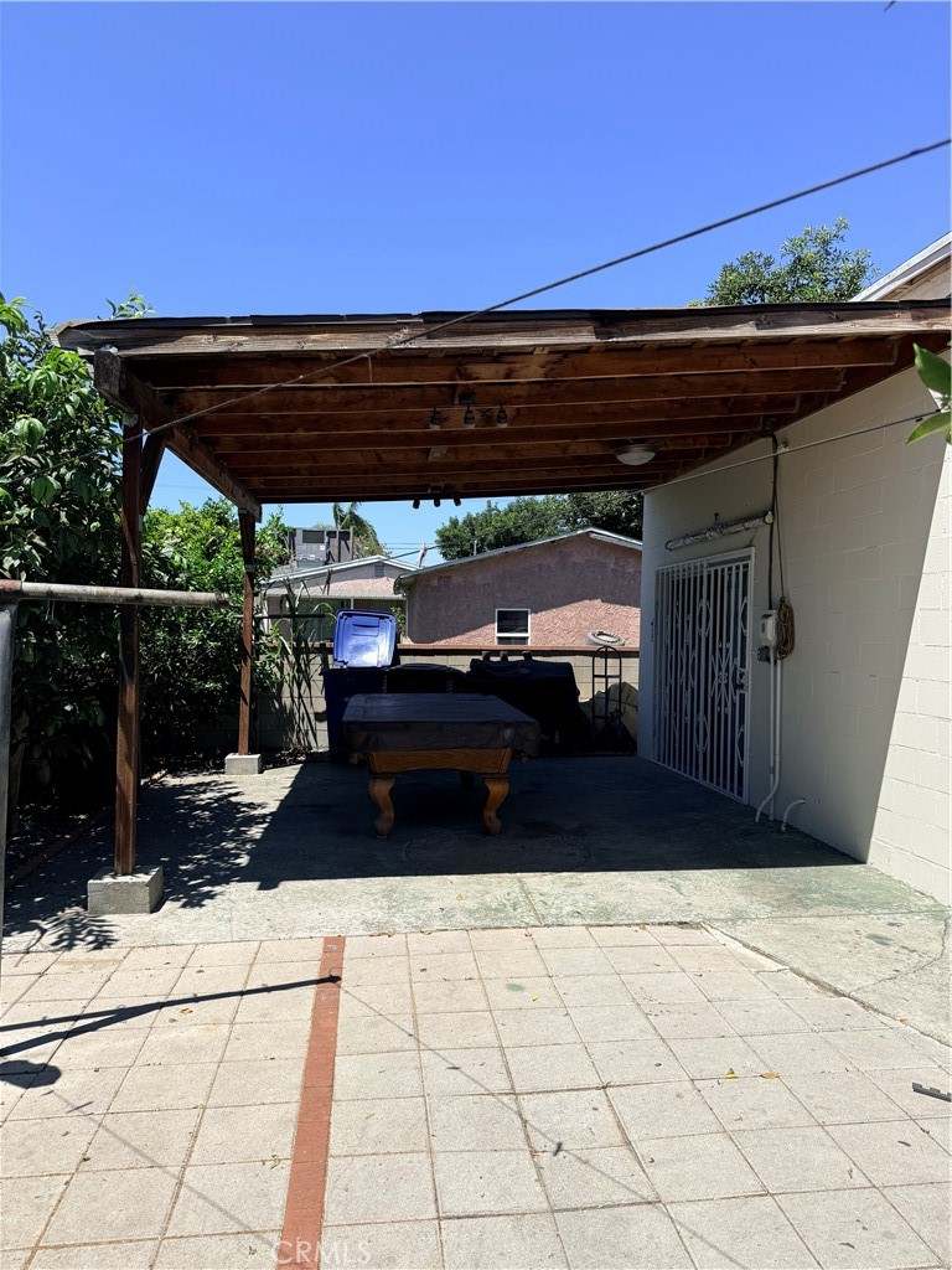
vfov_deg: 71.6
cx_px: 476
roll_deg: -0.6
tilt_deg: +1.1
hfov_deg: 56.8
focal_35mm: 24
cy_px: 635
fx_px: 880
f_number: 1.78
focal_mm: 6.76
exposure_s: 1/4405
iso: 80
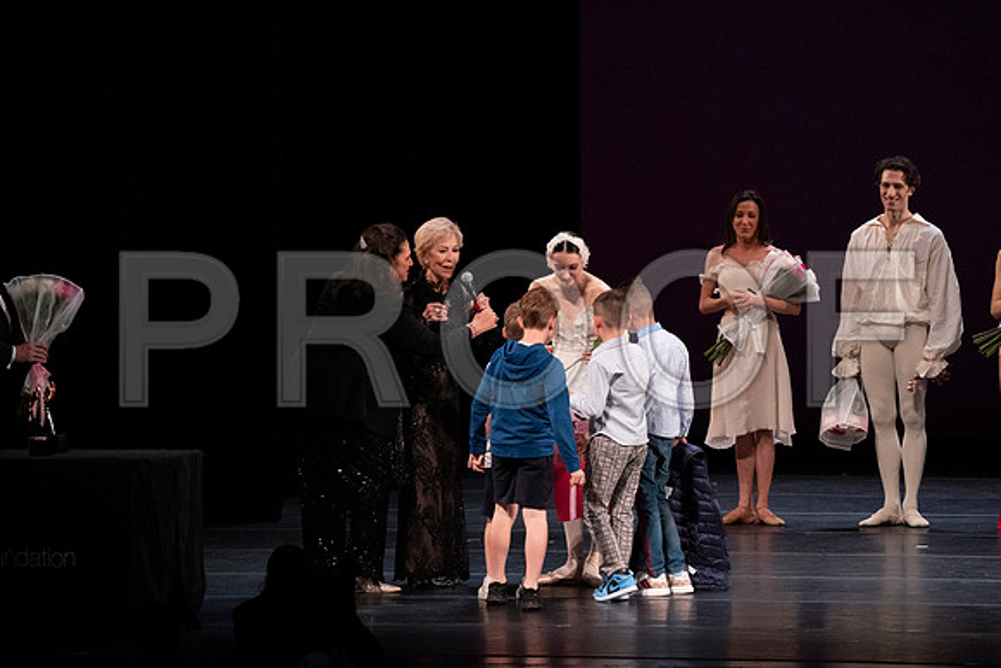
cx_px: 500
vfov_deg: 4.7
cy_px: 334
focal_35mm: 294
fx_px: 8176
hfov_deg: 7.0
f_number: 11
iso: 12800
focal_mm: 294
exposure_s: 1/320
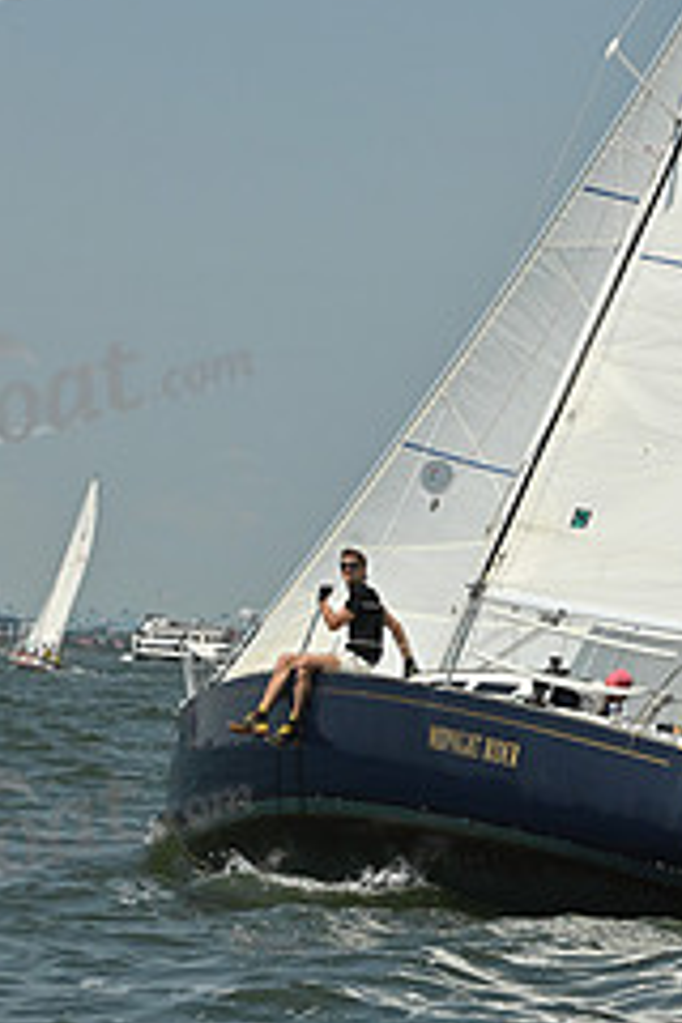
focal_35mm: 193
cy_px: 145
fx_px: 5484
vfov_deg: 10.6
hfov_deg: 7.1
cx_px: 475
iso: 320
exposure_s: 1/1250
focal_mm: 80
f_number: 14
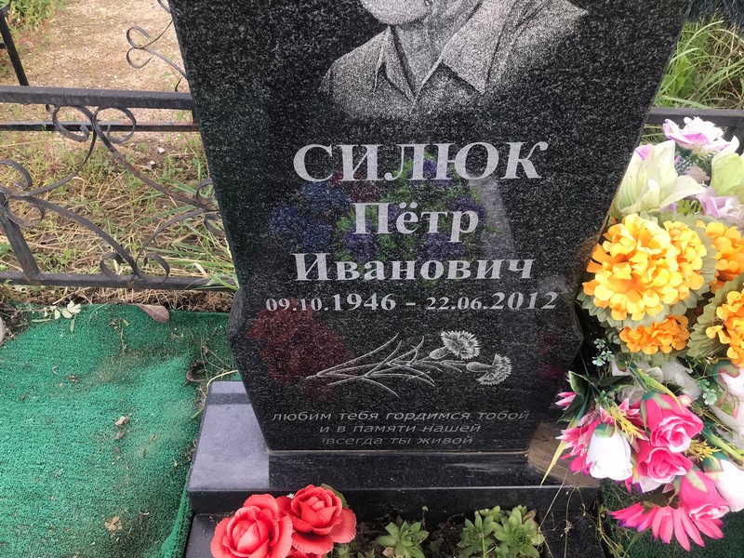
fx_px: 602
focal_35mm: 28
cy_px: 279
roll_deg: +1.7
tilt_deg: -43.0
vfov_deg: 49.7
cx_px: 372
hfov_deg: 63.4
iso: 20
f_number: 1.8
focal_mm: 3.99
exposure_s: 1/293
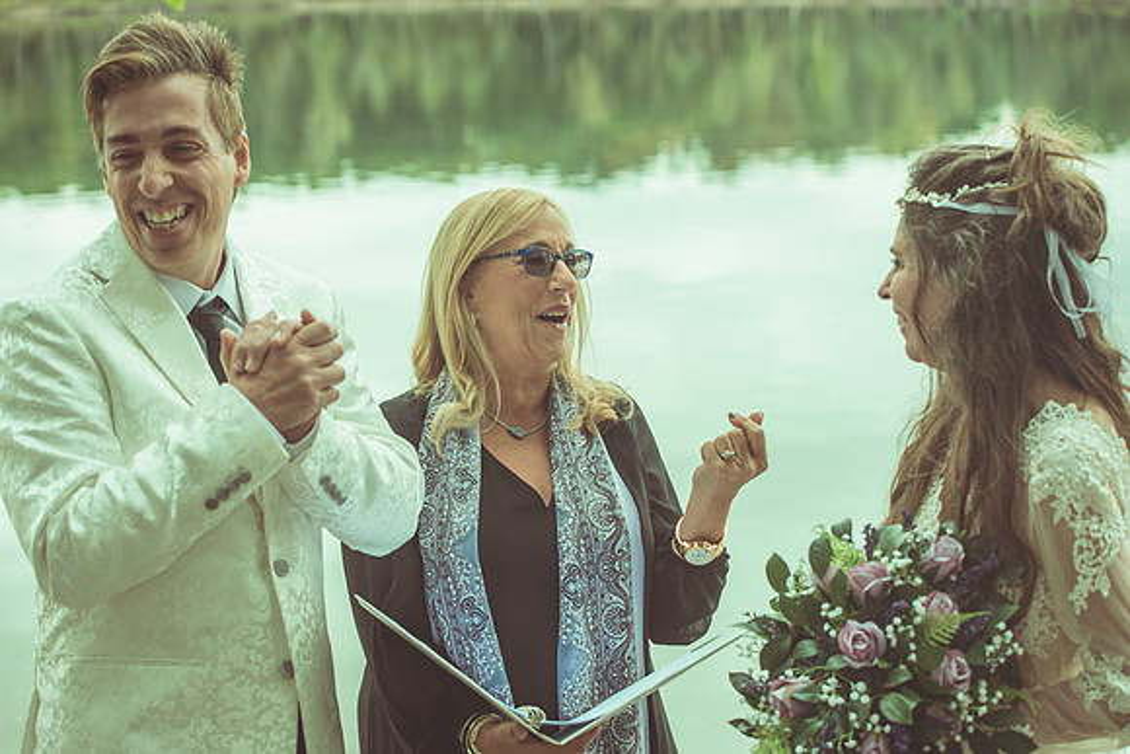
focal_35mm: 70
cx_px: 565
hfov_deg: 28.8
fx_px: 2198
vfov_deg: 19.5
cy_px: 377
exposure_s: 1/200
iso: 160
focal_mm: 70
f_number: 5
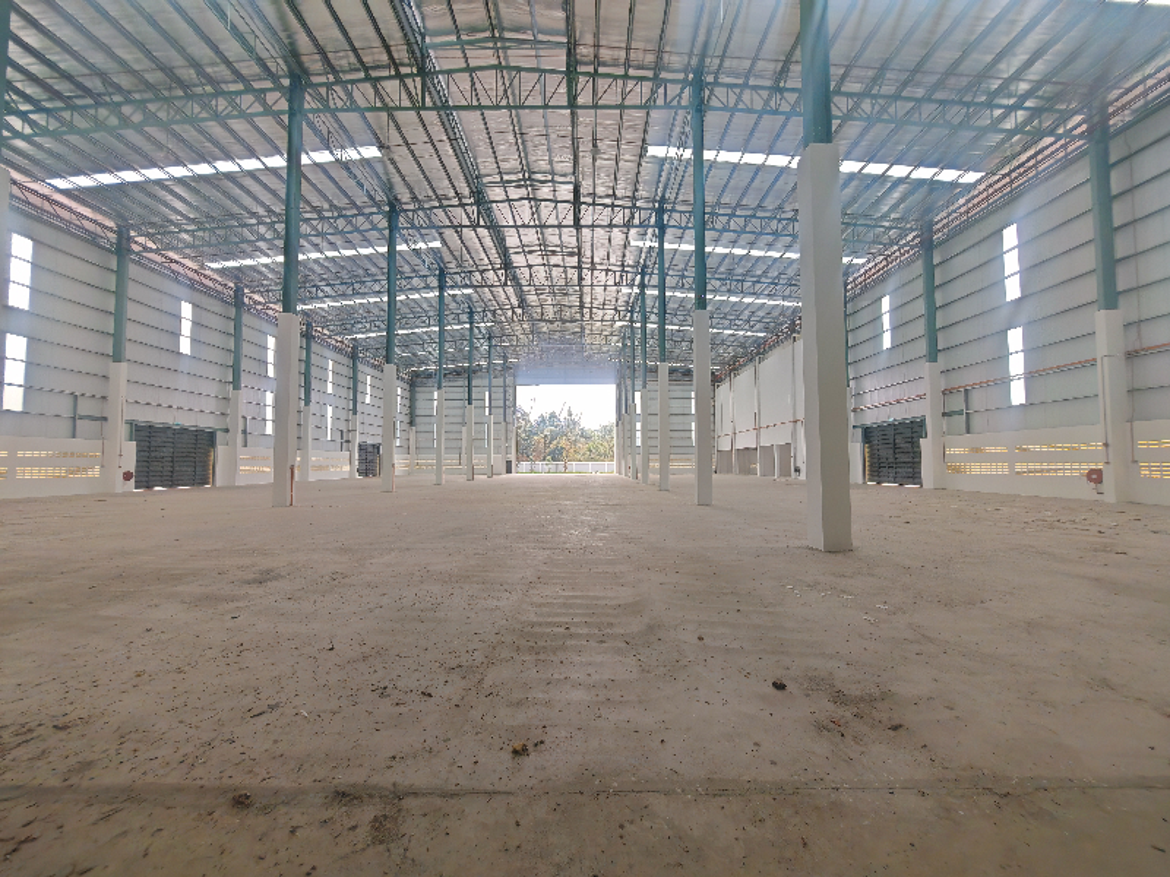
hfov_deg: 106.2
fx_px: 439
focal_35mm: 13
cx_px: 585
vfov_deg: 89.9
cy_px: 438
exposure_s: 1/110
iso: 50
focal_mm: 1.82
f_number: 2
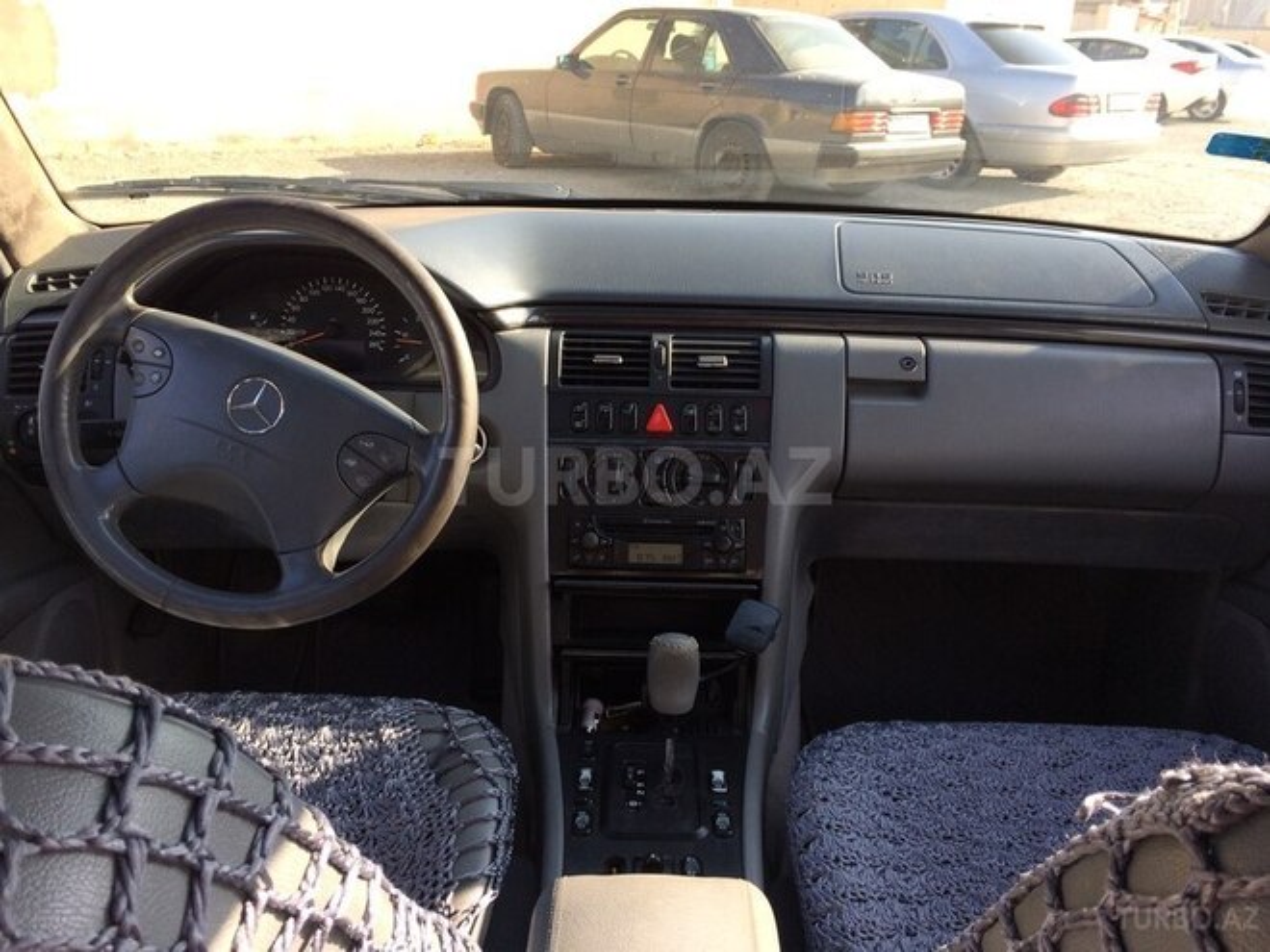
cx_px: 635
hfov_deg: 61.7
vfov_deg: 48.2
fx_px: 1064
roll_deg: -1.8
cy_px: 476
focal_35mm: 29
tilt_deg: -22.9
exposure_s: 1/304
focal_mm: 4.15
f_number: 2.2
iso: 32
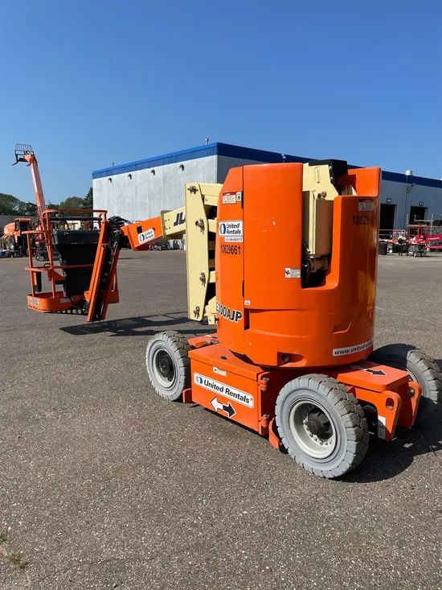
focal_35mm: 26
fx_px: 443
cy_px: 295
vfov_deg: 67.3
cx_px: 221
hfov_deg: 53.1
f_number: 1.6
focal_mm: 4.2
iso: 32
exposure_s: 1/4651
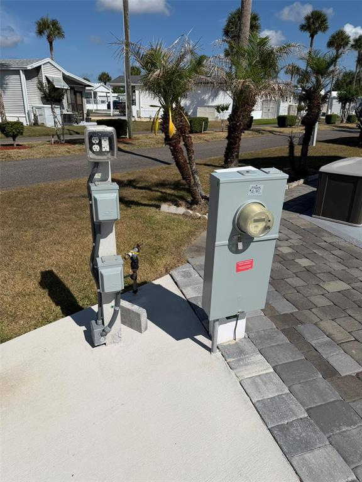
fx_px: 335
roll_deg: -1.5
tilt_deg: -21.6
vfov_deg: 71.6
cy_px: 241
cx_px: 181
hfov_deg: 56.8
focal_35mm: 24
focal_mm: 6.76
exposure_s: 1/14286
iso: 80
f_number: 1.78
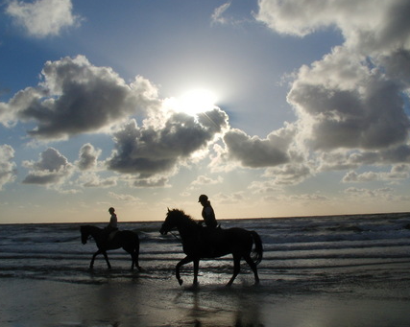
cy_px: 163
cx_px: 207
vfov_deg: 37.3
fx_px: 485
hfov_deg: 45.8
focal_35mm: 40
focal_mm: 5.8
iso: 50
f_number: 8
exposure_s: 1/1308
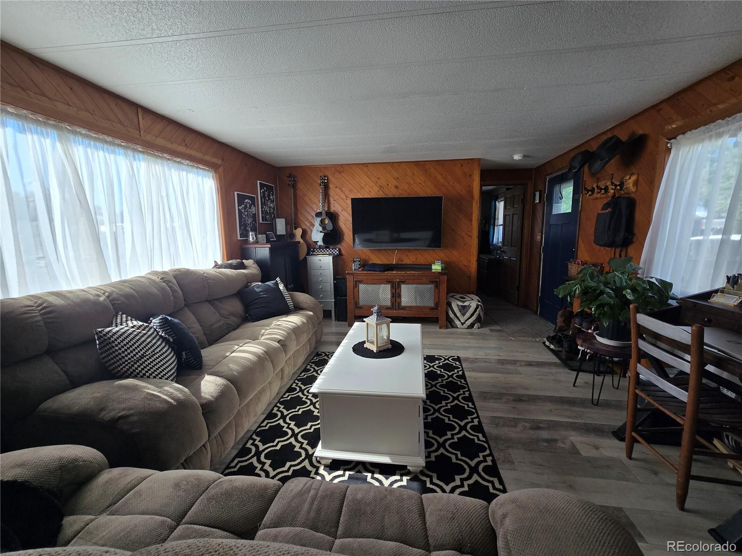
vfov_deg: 89.9
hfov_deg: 106.2
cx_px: 371
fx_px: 279
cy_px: 278
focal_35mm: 13
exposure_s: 1/250
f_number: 2.2
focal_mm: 2.2
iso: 50
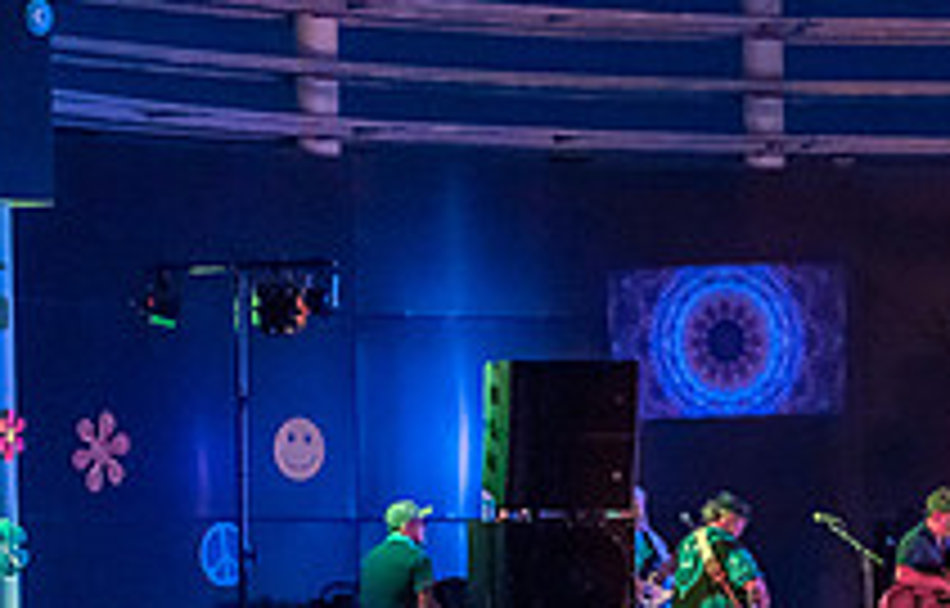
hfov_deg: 9.5
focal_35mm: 218
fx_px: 5682
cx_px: 1070
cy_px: 680
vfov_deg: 6.1
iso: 2500
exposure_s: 1/160
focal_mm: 70
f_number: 2.8
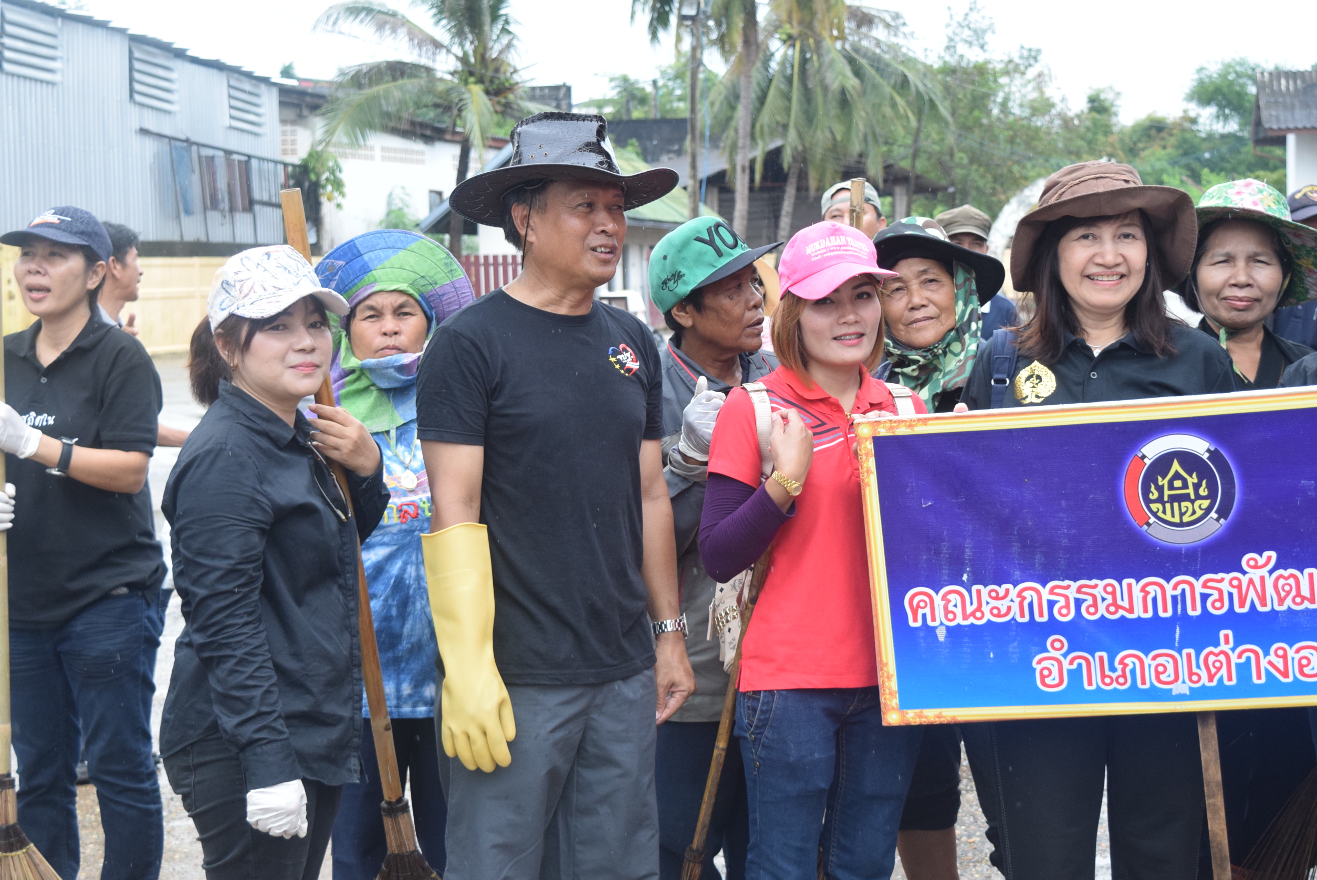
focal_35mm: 68
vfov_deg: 20.0
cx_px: 666
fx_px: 2489
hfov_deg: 29.6
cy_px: 462
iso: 800
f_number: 4.8
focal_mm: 38
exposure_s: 1/640
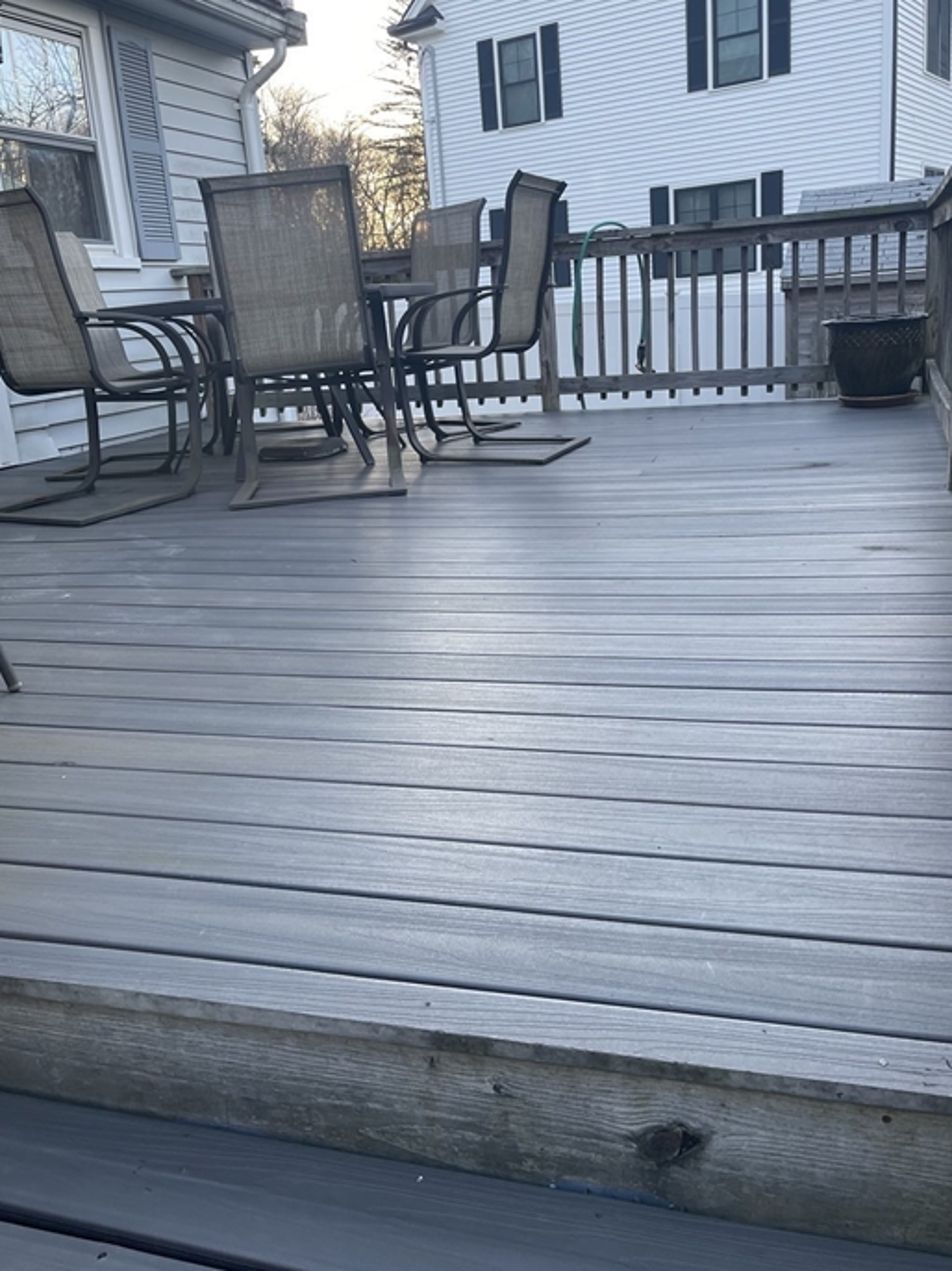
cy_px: 587
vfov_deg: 63.4
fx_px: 1027
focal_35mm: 28
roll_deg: +4.6
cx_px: 506
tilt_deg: -12.6
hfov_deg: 49.7
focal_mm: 5.1
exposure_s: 1/126
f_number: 1.6
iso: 32
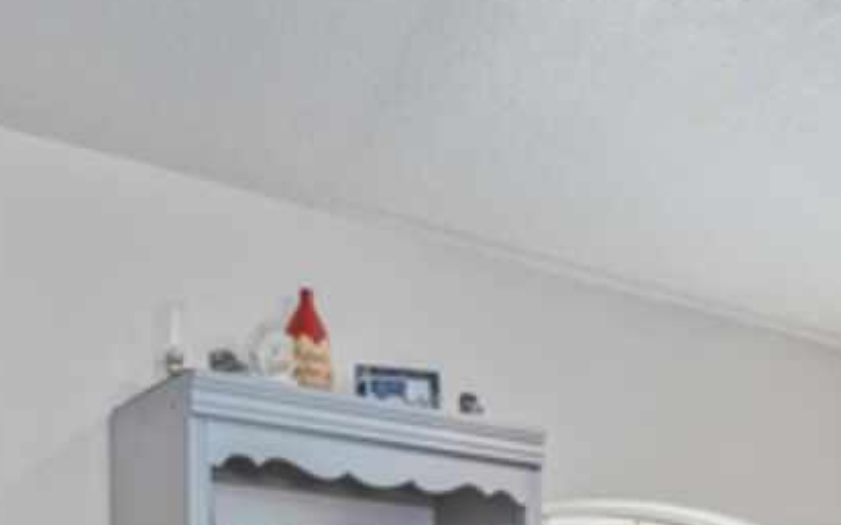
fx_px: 1411
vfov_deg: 19.0
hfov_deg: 31.6
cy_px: 739
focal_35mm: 62
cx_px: 753
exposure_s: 1/3
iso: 250
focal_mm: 13
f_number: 9
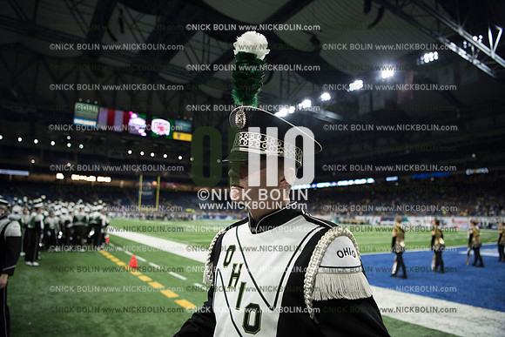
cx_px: 252
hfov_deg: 73.7
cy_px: 168
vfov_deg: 53.2
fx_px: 337
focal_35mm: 24
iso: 1250
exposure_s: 1/800
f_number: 2.8
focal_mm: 24
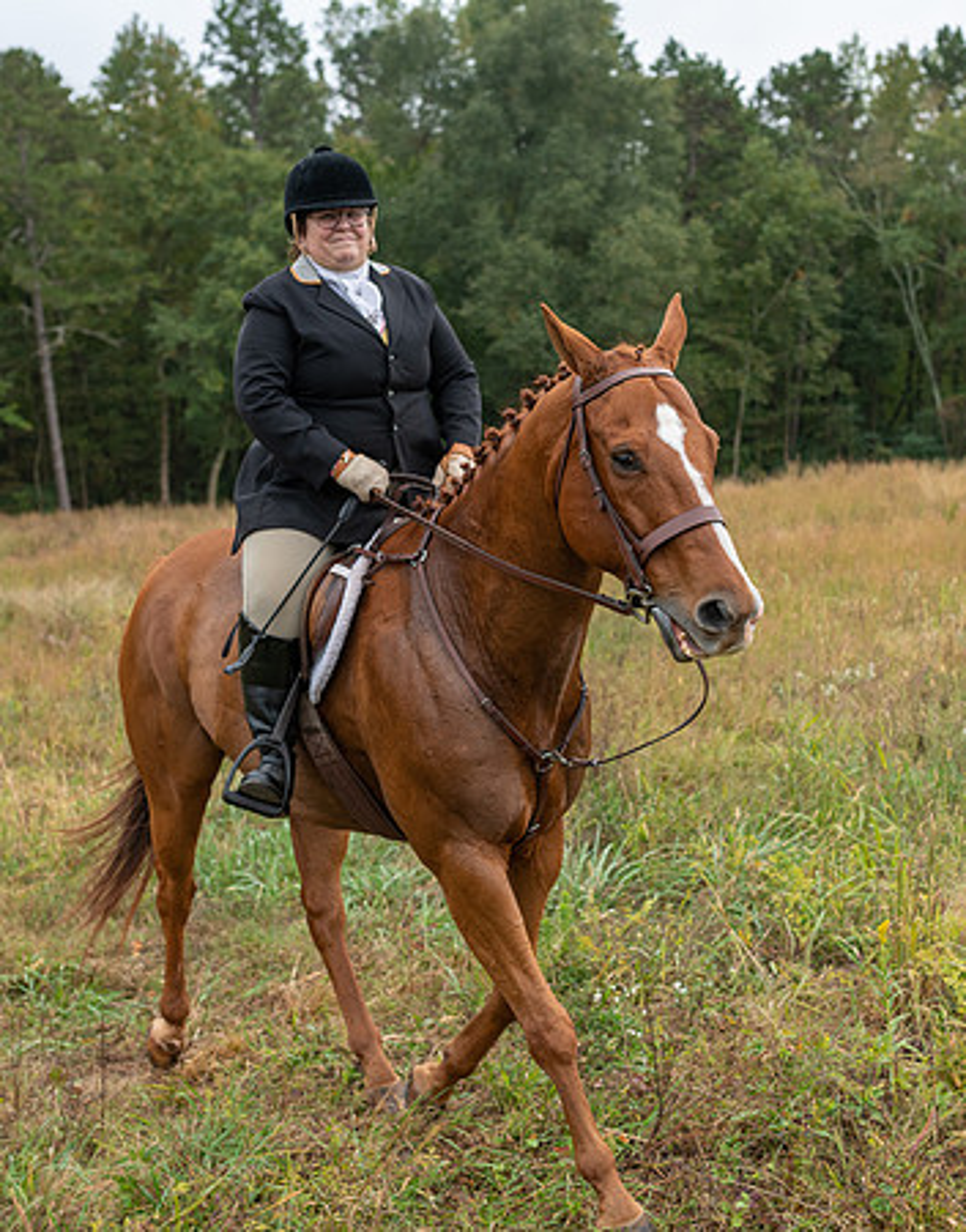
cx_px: 579
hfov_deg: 30.0
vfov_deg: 37.8
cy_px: 616
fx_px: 1796
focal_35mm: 50
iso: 200
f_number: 3.5
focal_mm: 35
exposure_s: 1/500
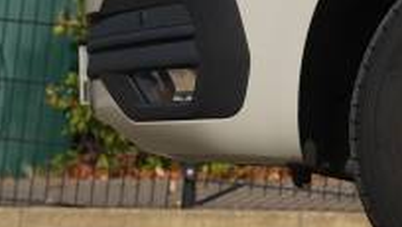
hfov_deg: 9.7
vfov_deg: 5.6
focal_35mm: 218
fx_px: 2325
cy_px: 6
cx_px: 518
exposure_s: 1/500
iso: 100
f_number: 4.5
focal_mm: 66.3
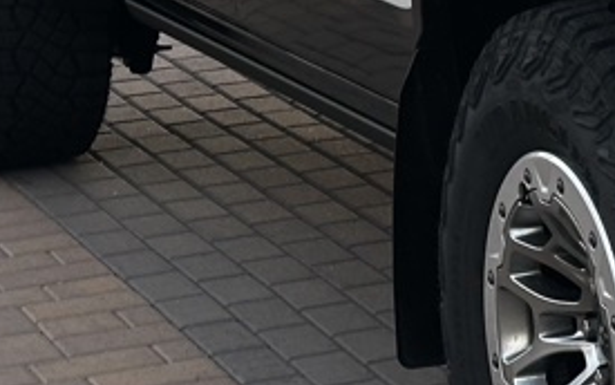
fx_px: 3487
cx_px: 1007
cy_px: -152
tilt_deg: -8.5
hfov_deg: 9.7
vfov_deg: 6.3
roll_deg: +2.0
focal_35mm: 208
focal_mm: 6.86
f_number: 1.78
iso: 80
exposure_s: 1/169
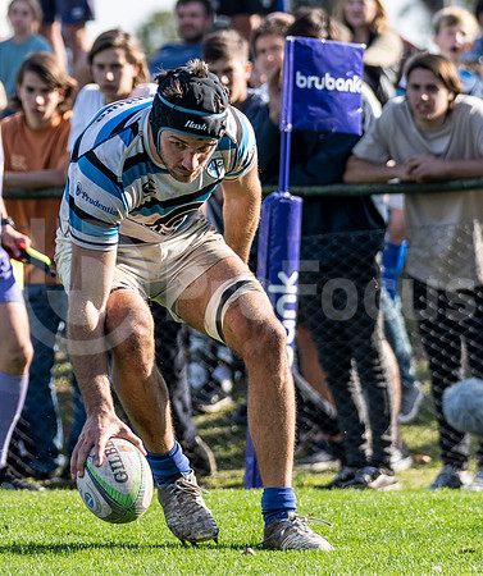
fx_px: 6468
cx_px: -69
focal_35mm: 372
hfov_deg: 4.3
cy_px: 207
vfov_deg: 5.1
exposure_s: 1/800
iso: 100
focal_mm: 115
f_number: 2.8
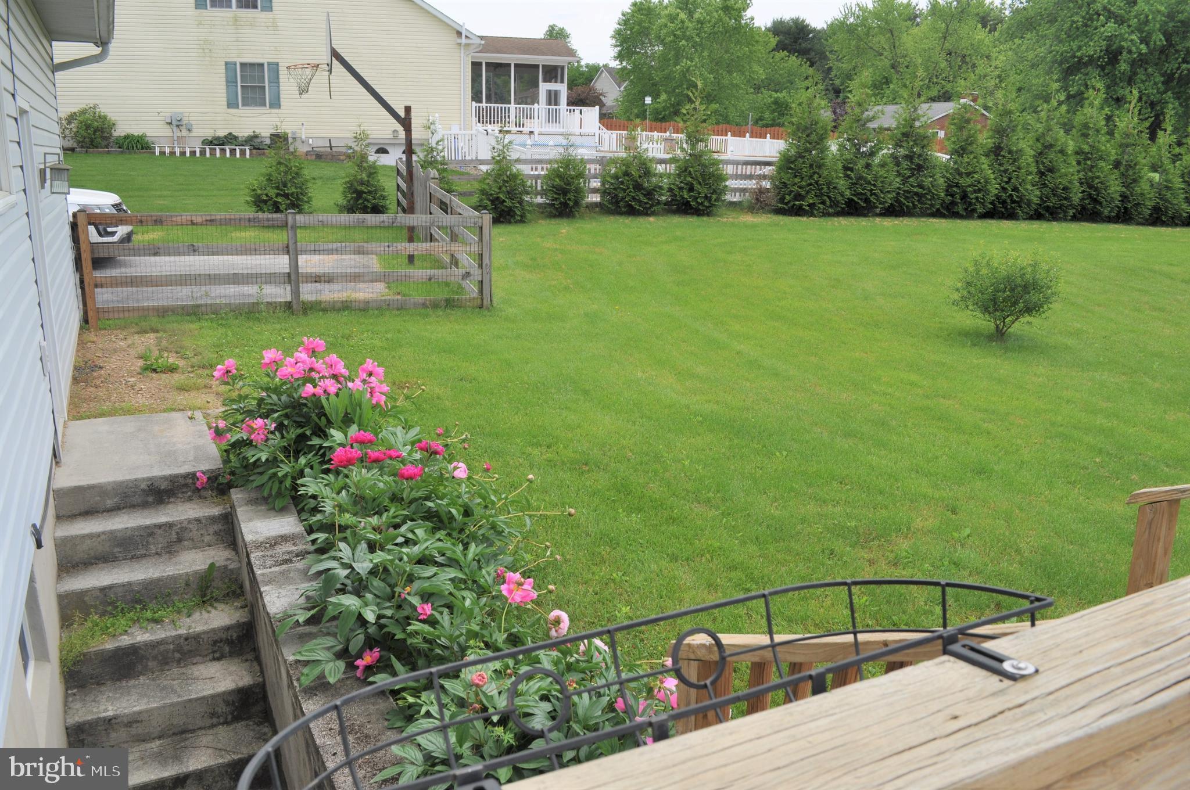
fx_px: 891
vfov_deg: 47.8
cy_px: 395
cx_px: 595
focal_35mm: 27
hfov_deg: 67.4
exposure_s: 1/250
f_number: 8
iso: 200
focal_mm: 18
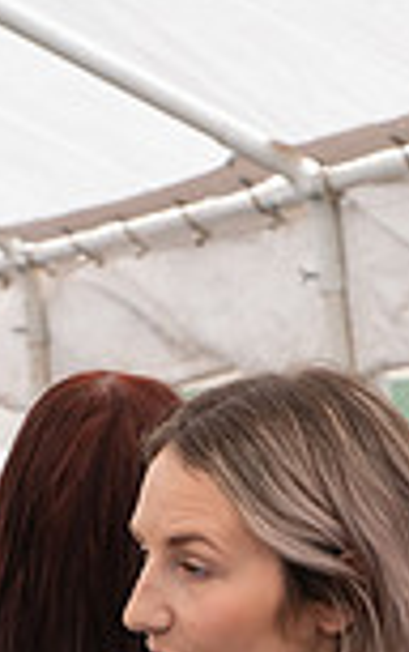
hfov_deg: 4.9
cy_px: 731
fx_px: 4802
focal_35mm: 270
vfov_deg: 7.7
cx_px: 179
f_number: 6.3
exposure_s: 1/250
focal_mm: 70
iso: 360
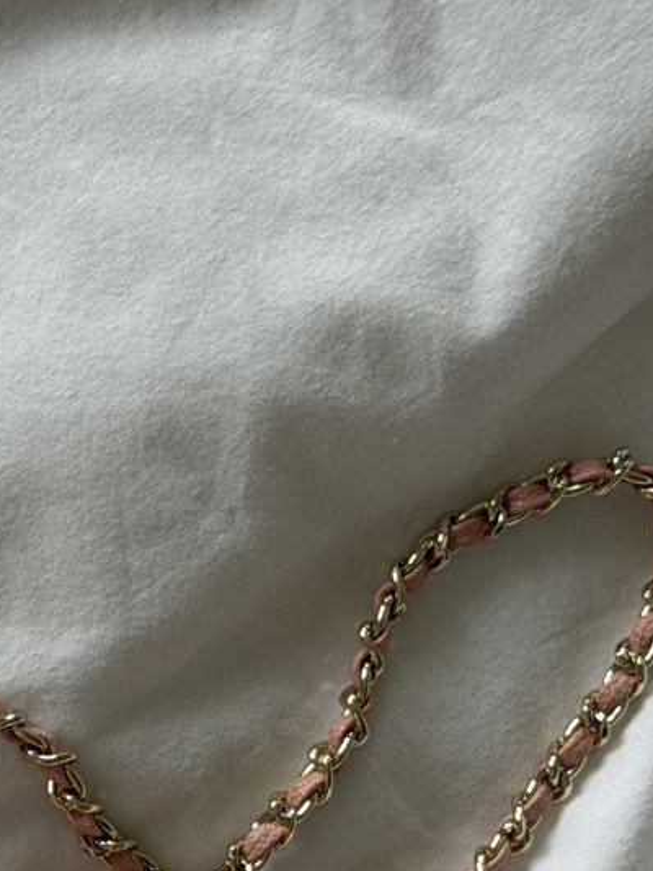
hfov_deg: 8.0
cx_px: -406
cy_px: 941
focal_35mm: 180
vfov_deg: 10.8
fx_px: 4526
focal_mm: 6.76
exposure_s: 1/122
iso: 50
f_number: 1.78
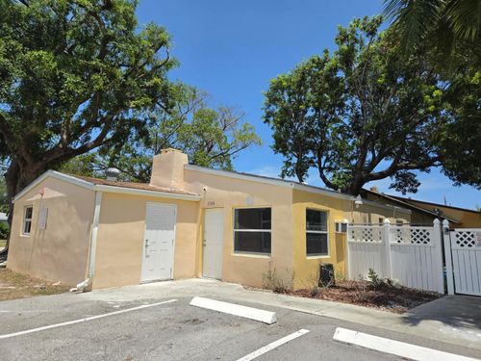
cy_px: 180
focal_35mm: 23
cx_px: 240
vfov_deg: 58.9
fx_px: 320
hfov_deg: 73.9
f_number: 1.8
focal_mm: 5.4
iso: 80
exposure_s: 1/5002
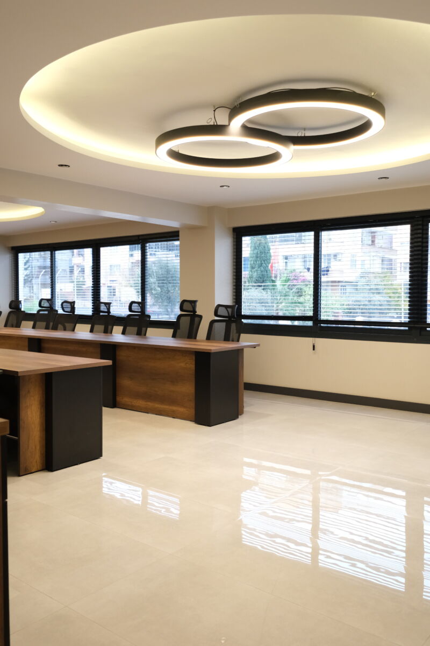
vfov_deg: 61.9
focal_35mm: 30
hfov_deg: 43.6
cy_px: 323
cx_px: 215
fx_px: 537
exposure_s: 1/150
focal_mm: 20
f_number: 4
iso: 1600
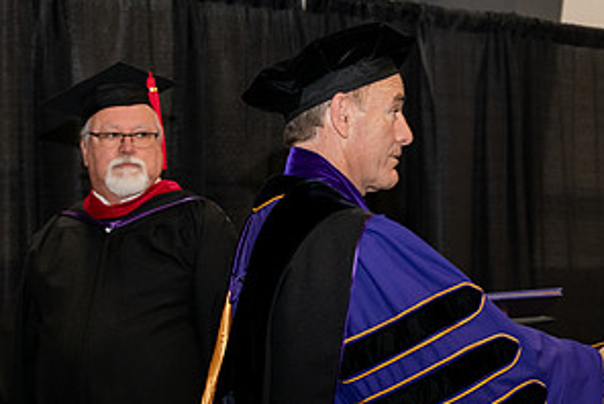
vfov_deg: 10.0
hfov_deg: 14.7
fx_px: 2301
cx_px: 588
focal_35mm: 137
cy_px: 258
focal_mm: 70
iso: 2000
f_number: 5.6
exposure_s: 1/200
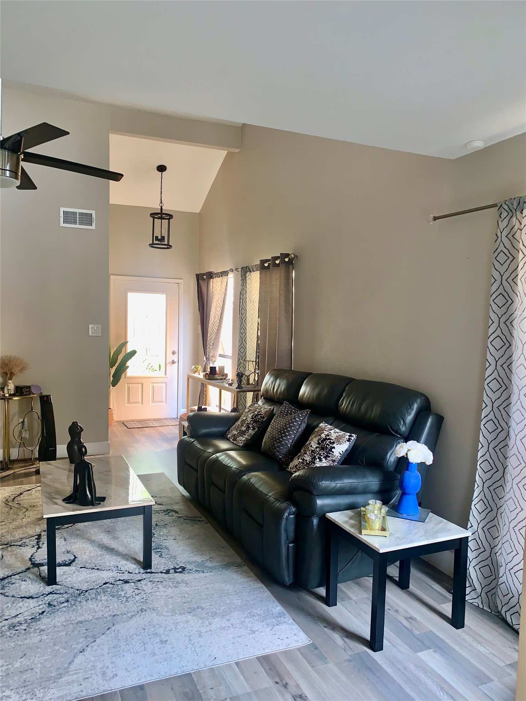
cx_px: 263
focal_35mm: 26
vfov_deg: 67.3
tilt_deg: -3.8
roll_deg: -1.1
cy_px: 350
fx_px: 527
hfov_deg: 53.1
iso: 25
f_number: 1.8
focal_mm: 4.25
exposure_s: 1/17
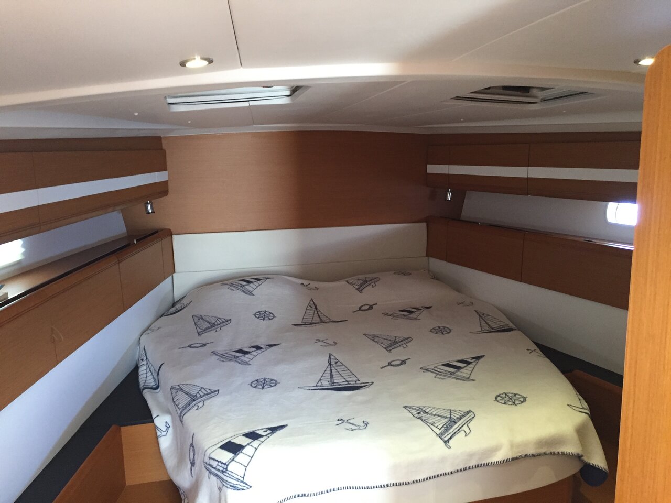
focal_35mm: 29
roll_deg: +0.3
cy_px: 252
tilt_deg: -10.5
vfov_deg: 48.2
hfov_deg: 61.7
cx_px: 336
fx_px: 562
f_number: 2.2
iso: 200
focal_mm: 4.15
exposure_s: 1/33
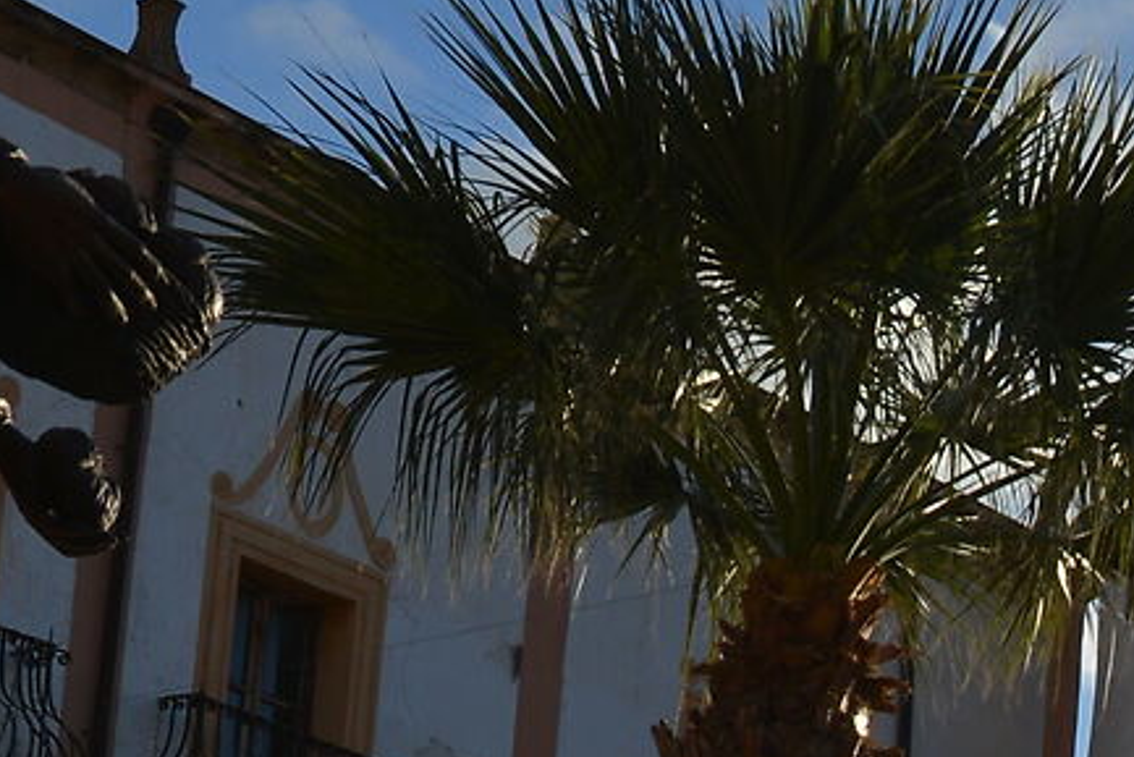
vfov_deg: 9.9
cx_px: 1540
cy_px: 1231
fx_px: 4191
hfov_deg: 14.6
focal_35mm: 133
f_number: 9
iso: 100
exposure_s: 1/320
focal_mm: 24
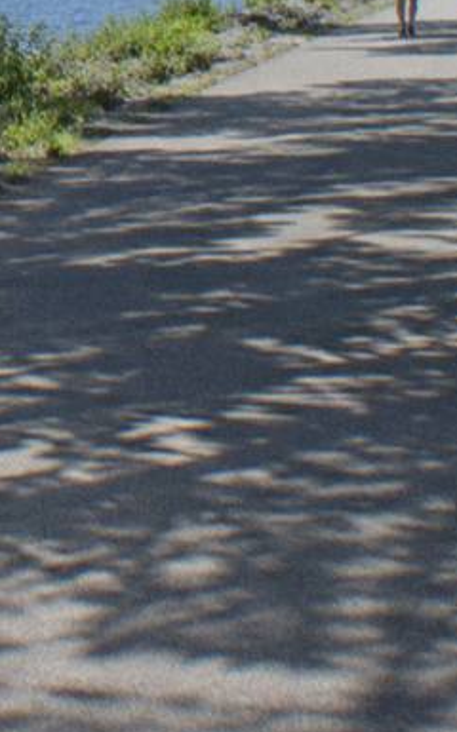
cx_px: 6
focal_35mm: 98
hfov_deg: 13.2
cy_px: 160
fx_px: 1957
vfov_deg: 21.0
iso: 320
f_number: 4.5
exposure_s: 1/800
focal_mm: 37
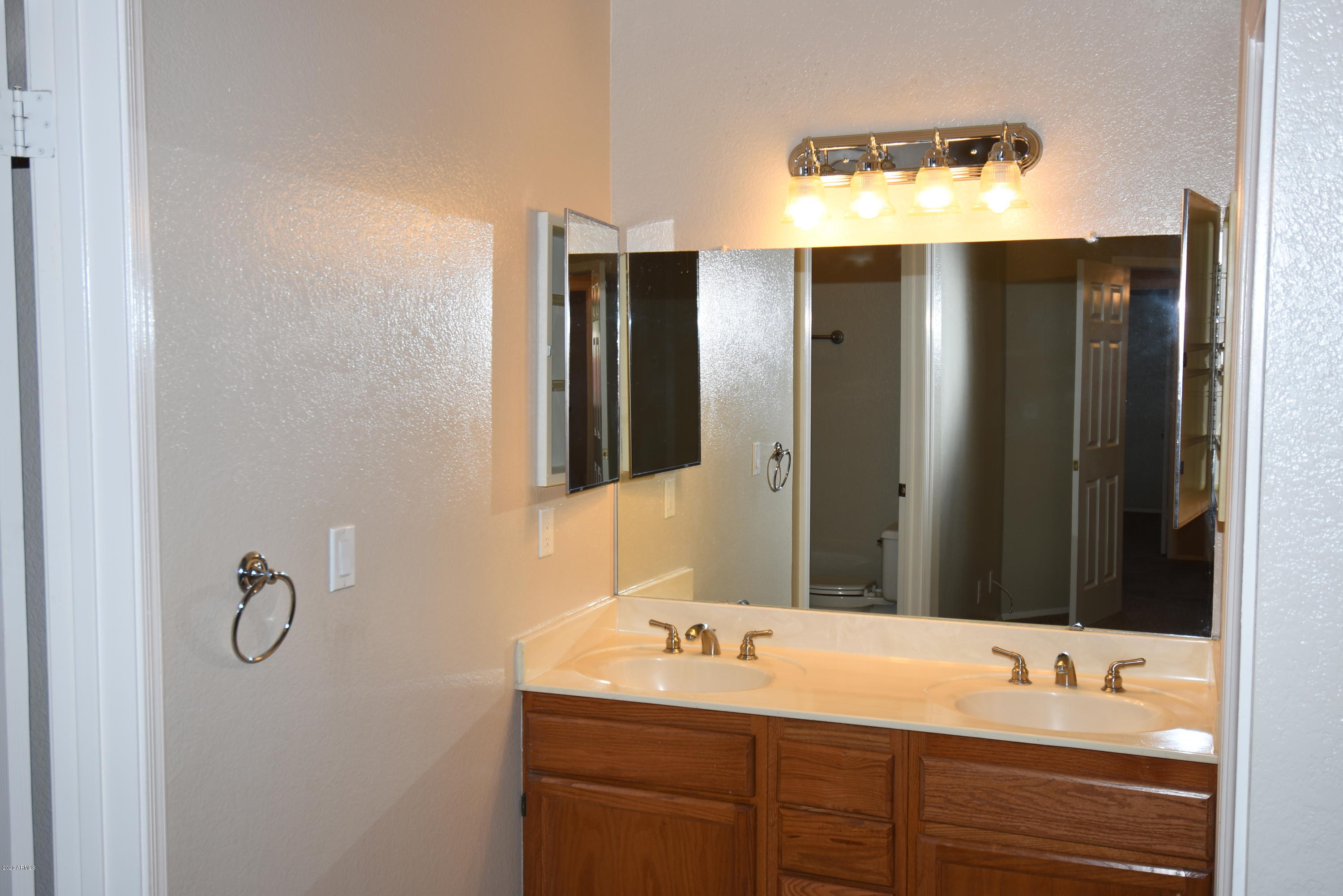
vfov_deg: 36.9
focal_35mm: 36
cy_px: 448
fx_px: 1343
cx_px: 672
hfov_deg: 53.1
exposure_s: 1/60
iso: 100
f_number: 4
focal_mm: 24
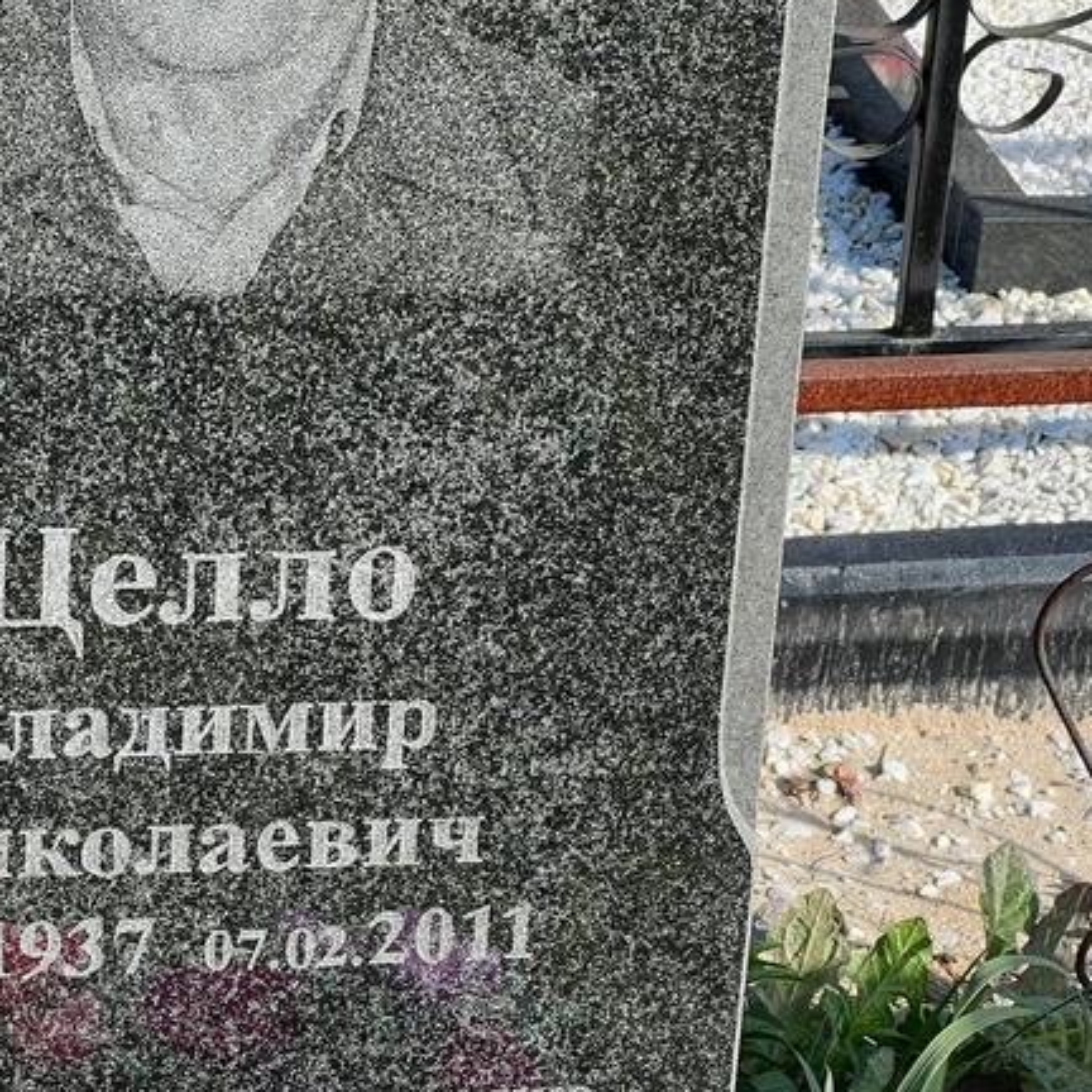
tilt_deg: -27.4
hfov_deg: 13.8
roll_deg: +0.7
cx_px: 255
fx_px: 4497
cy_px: 617
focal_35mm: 126
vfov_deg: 13.8
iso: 32
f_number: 2.8
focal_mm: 9
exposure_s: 1/322
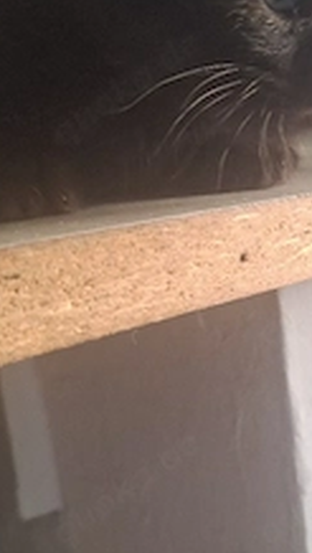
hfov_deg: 22.4
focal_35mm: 50
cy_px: 309
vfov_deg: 41.2
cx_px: 363
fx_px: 734
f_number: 1.8
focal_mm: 4.69
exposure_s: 1/60.2
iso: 200
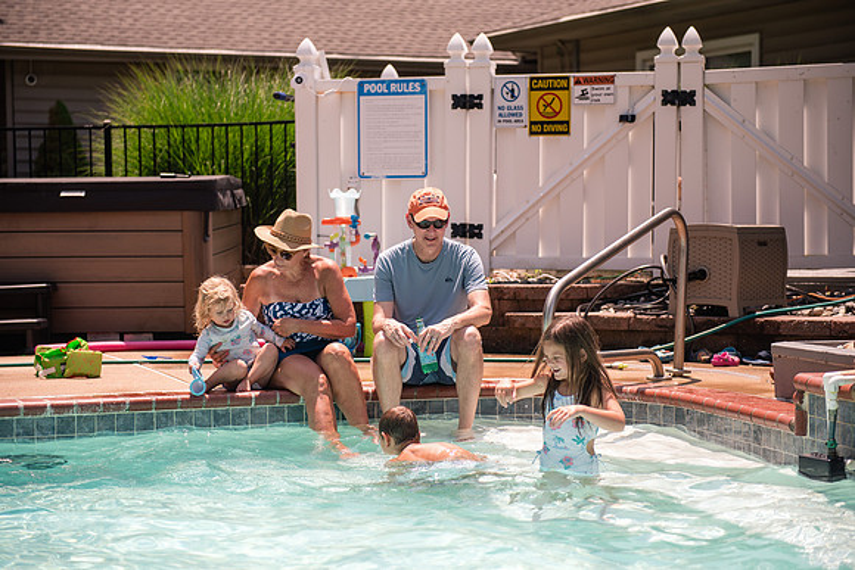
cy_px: 285
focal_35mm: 70
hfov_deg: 28.8
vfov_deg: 19.5
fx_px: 1663
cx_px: 428
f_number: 3.2
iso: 160
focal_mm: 70
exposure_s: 1/4000
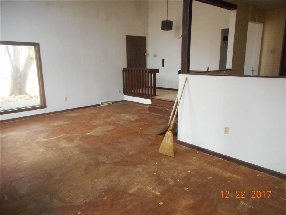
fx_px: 207
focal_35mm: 25
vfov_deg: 54.9
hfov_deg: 69.4
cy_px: 108
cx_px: 143
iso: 640
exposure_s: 1/25
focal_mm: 4.5
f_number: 3.7
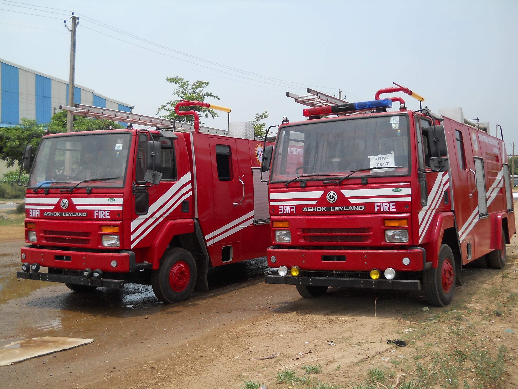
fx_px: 614
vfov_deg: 35.1
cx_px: 259
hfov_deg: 45.8
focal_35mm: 41
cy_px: 194
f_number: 5.5
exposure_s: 1/400
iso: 80
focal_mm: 6.72
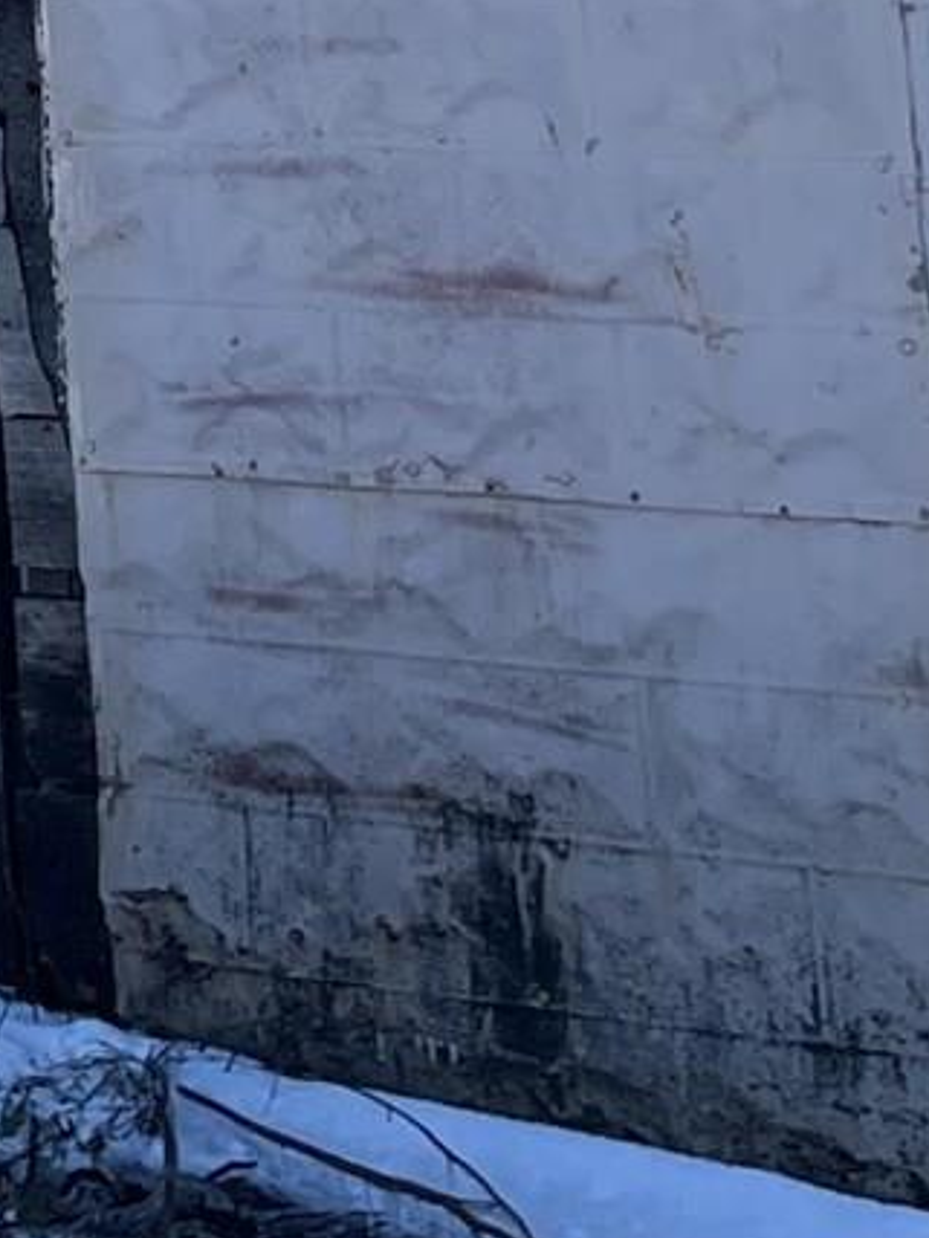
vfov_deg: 12.9
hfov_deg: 9.4
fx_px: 5010
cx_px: -1317
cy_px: -891
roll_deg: +2.5
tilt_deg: +7.2
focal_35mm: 140
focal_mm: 4.2
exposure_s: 1/1261
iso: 32
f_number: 1.6
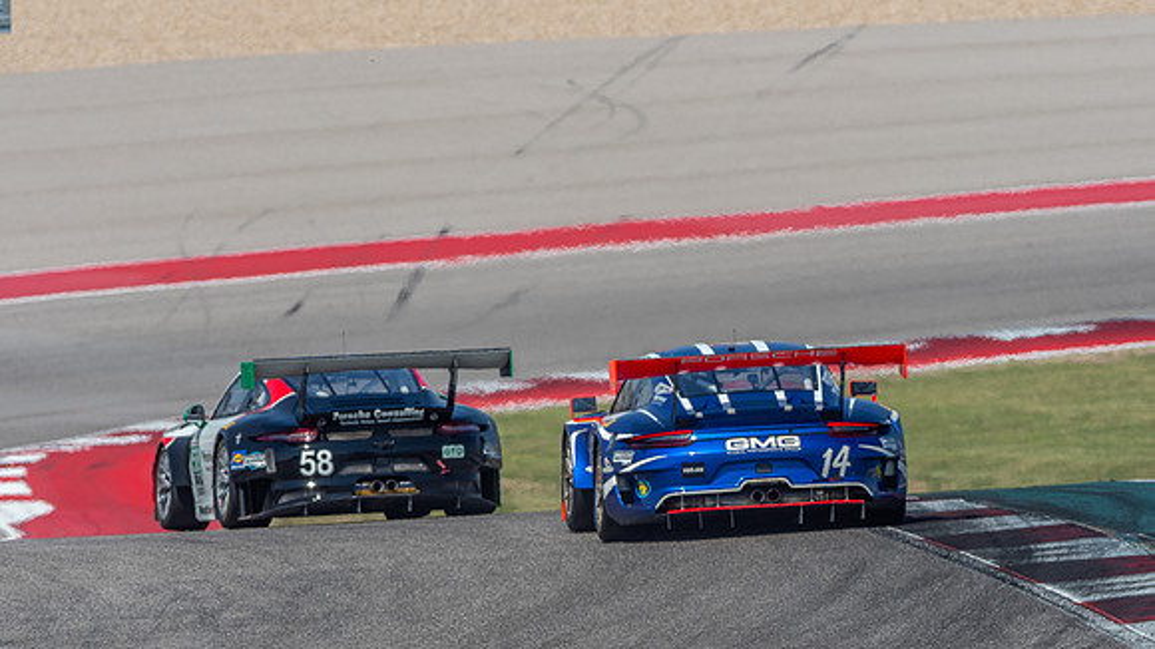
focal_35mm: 655
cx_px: 578
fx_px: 20049
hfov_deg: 3.3
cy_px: 433
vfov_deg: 1.9
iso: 200
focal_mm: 300
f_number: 5.6
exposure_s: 1/1600
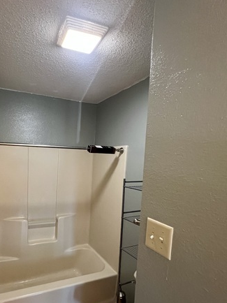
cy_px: 175
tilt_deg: -4.5
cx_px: 79
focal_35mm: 20
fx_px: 175
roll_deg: -1.5
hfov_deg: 64.5
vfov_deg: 81.2
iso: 800
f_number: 1.8
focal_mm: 1.57
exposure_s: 1/60
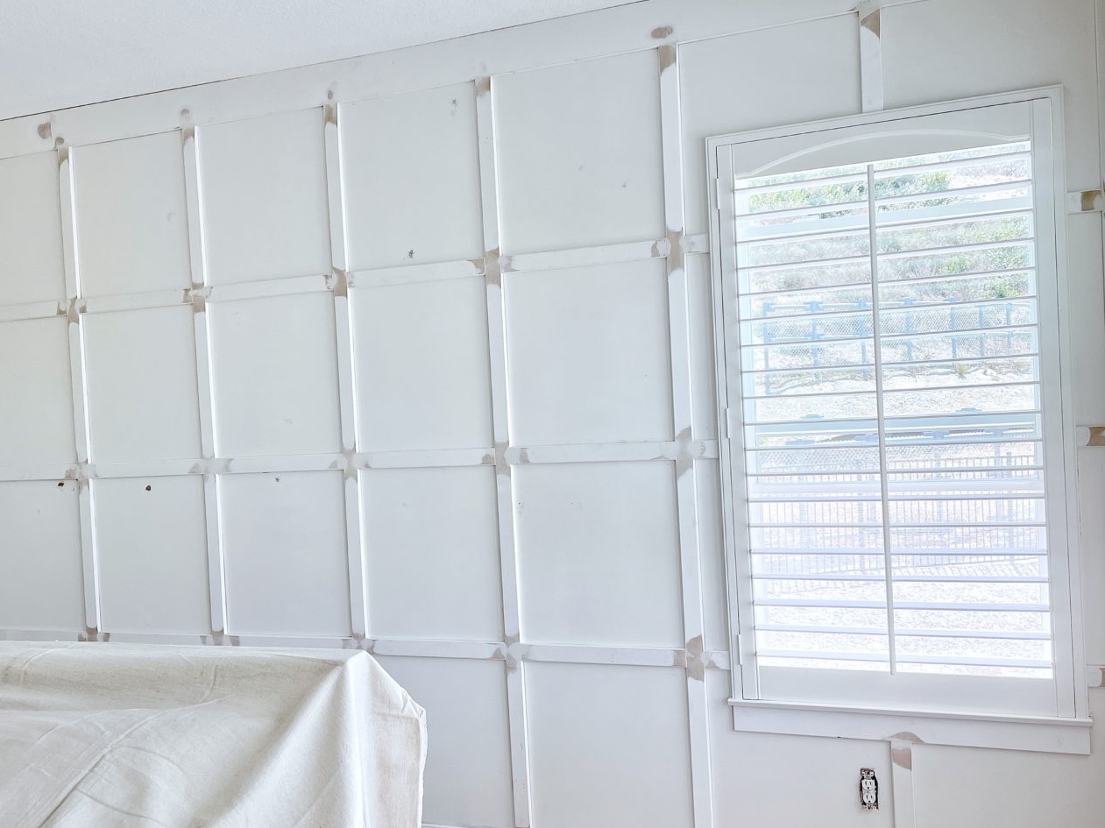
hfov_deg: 55.4
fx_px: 1053
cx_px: 538
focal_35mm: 33
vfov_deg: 42.9
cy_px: 453
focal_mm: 4.2
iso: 32
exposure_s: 1/147
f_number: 1.6
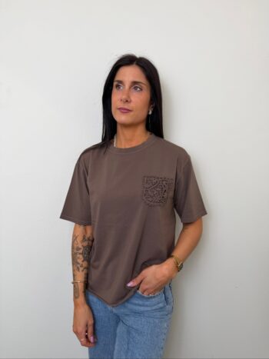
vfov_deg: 71.6
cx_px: 134
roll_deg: -2.3
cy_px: 180
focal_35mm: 24
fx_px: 249
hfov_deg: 56.8
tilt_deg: -7.5
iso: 80
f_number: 1.78
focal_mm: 6.76
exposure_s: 1/361
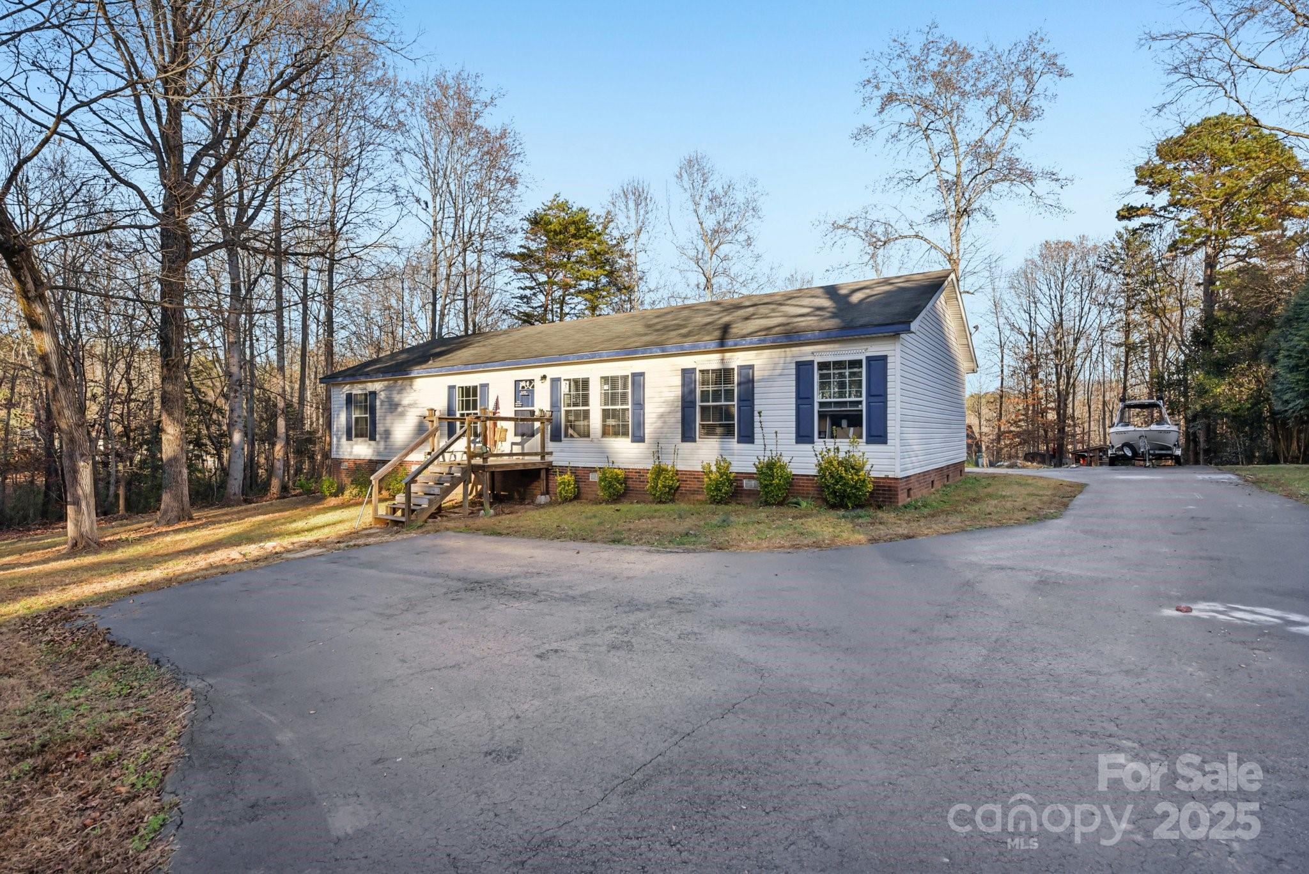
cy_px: 437
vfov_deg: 70.5
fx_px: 618
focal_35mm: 17
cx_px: 654
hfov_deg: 93.3
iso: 800
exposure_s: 1/800
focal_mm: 17
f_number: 8
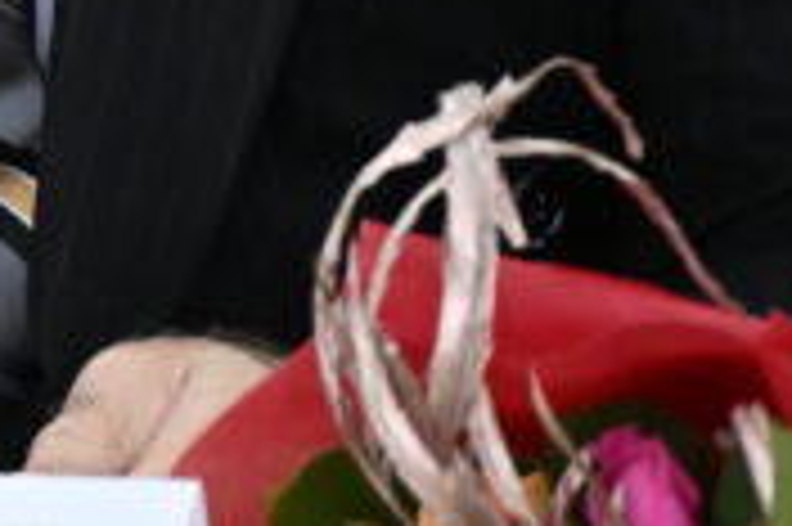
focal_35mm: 1164
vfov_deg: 1.2
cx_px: -1449
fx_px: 25584
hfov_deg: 1.8
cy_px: -614
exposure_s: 1/250
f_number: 6.3
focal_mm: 200
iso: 4500
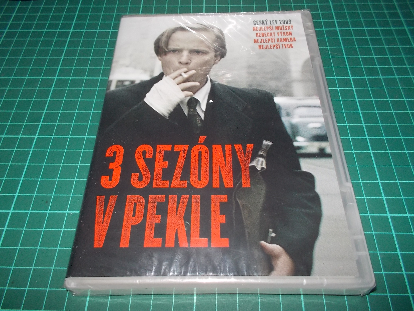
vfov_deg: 48.2
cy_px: 156
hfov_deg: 61.7
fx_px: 347
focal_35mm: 29
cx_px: 207
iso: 200
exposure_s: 1/30
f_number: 3.3
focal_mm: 4.1
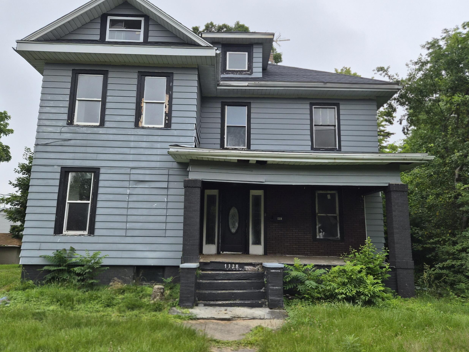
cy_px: 172
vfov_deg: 49.7
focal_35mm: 28
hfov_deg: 63.4
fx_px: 379
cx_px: 230
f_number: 1.8
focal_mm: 5.4
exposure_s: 1/3888
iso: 80
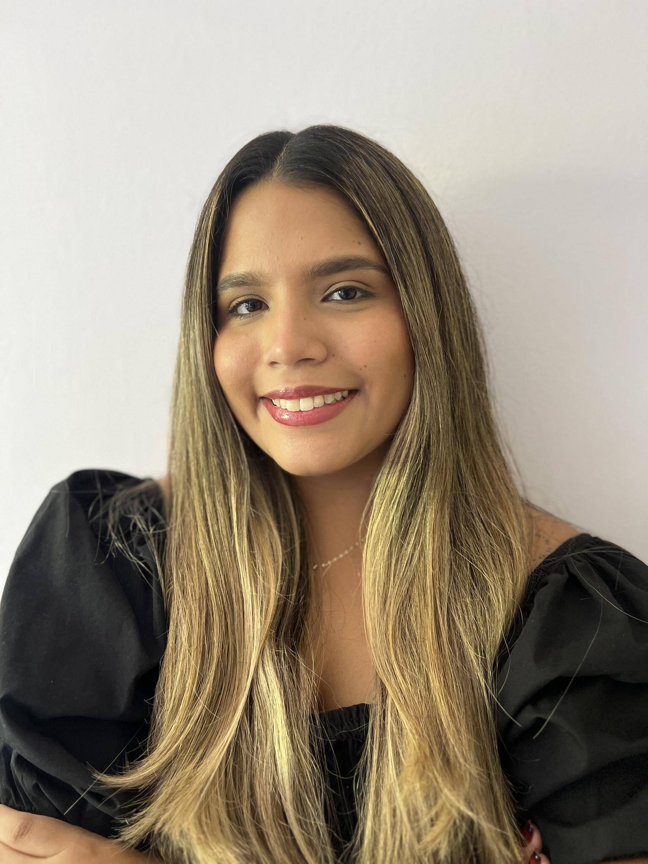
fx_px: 649
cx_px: 324
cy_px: 432
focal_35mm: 26
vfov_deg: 67.3
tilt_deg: -9.4
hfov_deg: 53.1
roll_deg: -1.0
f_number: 1.5
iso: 320
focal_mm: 5.7
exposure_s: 1/60
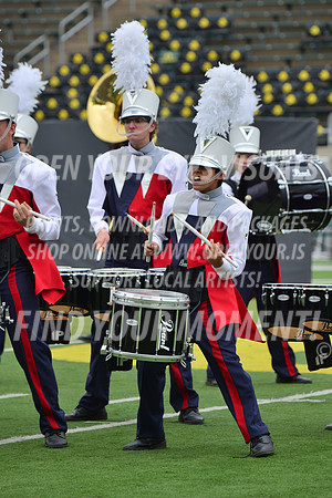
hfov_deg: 6.0
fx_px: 3181
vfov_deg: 9.0
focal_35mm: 230
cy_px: 249
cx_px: 166
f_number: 5.6
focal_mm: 230
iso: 200
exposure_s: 1/1000
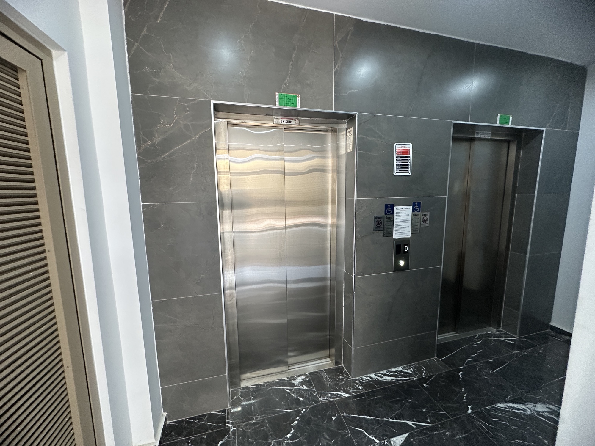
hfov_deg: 102.1
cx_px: 298
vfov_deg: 85.7
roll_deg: +1.0
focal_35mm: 14
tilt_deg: -7.2
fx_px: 241
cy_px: 223
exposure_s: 1/100
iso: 320
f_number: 2.2
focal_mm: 2.22
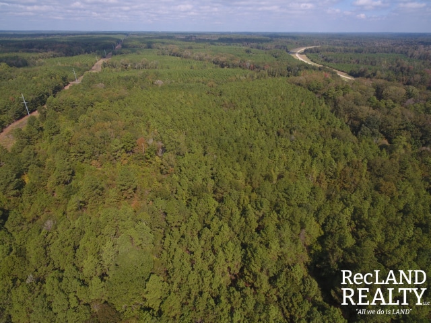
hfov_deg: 81.7
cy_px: 162
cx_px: 216
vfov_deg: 66.0
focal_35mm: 20
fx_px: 249
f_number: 2.8
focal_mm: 3.61
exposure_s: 1/752
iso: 100
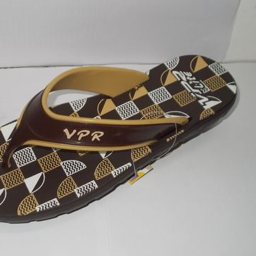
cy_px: 129
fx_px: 443
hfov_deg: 32.0
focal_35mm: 53
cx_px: 87
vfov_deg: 32.2
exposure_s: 1/30
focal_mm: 7.9
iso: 200
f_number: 4.2
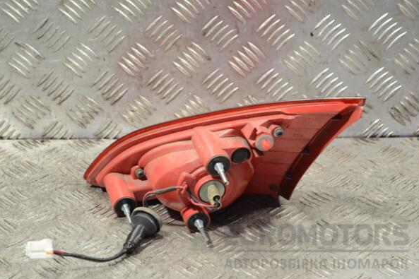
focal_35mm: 84
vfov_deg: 16.3
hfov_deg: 24.3
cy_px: 141
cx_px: 211
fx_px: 972
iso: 450
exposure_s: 1/30
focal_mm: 55
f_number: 5.6
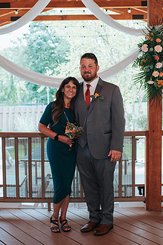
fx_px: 384
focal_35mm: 57
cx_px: 85
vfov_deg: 35.3
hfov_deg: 24.0
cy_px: 114
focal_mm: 35
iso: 250
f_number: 3.2
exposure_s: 1/200
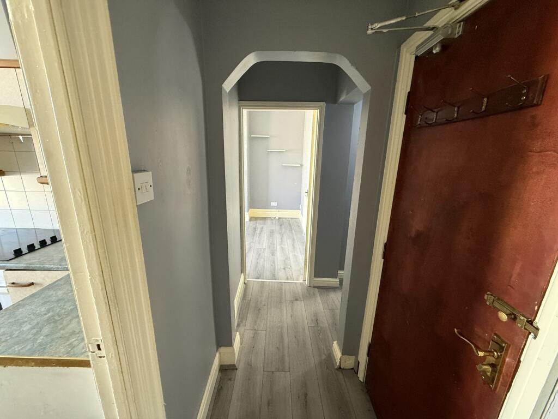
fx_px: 226
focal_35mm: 14
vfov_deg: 85.7
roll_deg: -1.6
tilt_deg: -13.5
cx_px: 279
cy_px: 210
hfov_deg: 102.1
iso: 400
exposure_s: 1/60
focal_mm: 2.22
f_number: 2.2
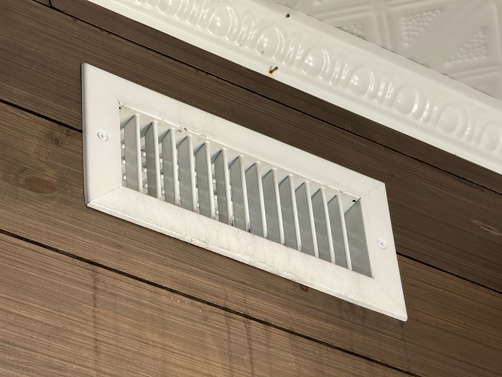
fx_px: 1740
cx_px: 251
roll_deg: +4.6
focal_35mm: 120
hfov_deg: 16.4
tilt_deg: +42.6
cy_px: 188
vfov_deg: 12.3
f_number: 2.8
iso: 200
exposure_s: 1/60
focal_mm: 15.66
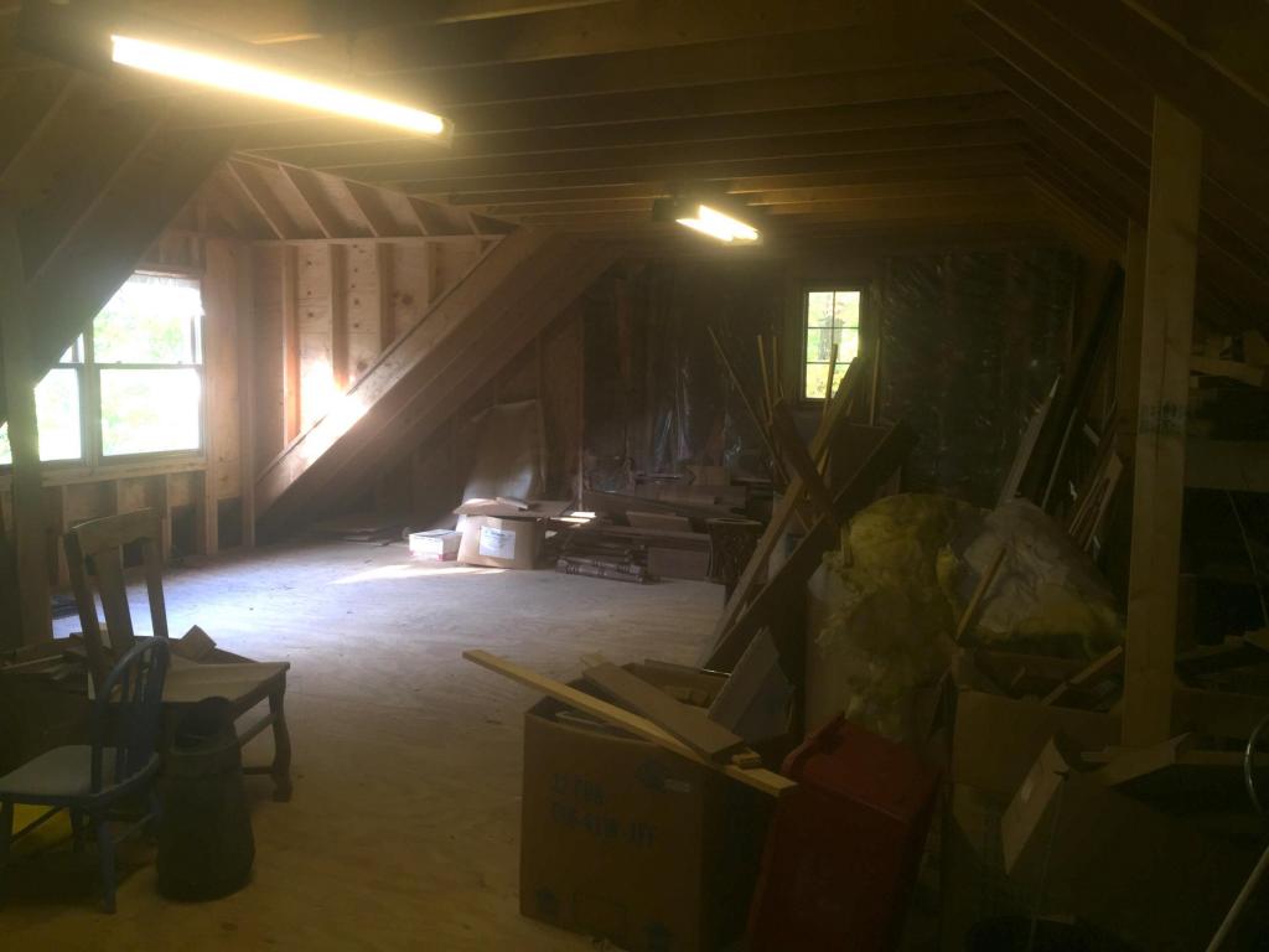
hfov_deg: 61.7
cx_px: 634
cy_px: 476
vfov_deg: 48.2
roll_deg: -0.3
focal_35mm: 29
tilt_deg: -5.9
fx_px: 1063
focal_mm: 4.15
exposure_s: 1/32
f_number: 2.2
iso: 32
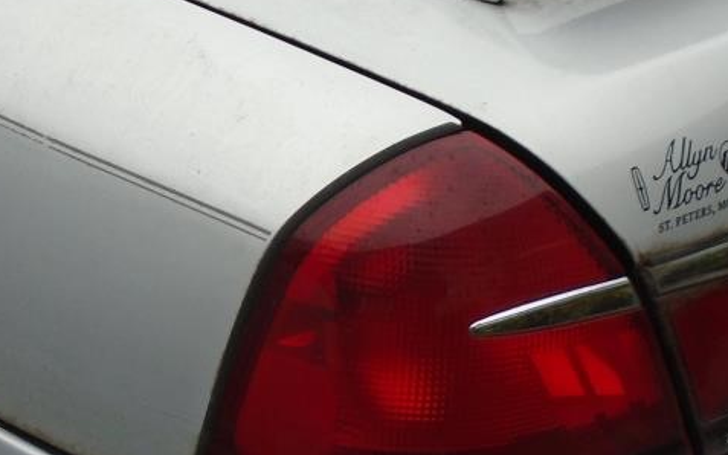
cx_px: 224
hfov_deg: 27.6
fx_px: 1468
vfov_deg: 17.5
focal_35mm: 74
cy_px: 371
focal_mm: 4.6
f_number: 3.2
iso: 100
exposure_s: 1/200
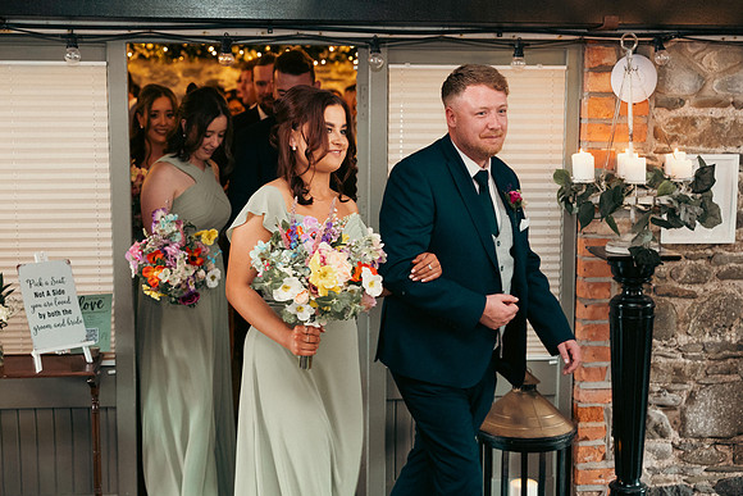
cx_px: 372
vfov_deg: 25.1
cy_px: 248
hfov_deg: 36.9
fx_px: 1115
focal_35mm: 54
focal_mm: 54
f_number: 3.5
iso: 2500
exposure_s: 1/160
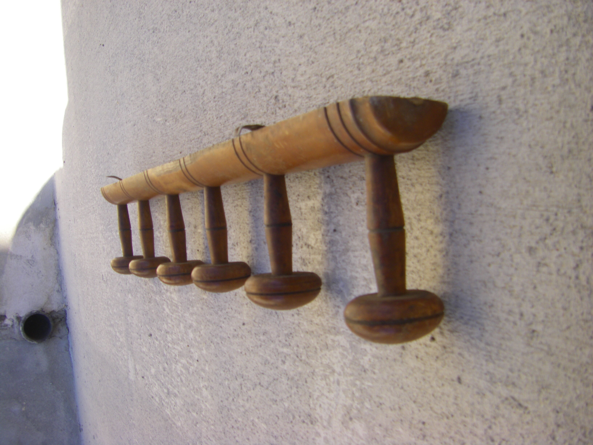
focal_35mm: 38
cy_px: 222
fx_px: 651
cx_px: 296
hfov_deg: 49.0
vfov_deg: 37.7
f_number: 3.5
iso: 64
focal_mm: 6.3
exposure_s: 1/200
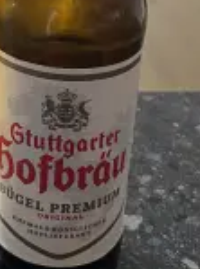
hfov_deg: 20.3
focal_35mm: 70
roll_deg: +0.6
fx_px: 542
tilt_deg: -21.9
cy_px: 7
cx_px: 2
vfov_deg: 26.5
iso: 200
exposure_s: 1/60
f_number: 1.8
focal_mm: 4.25
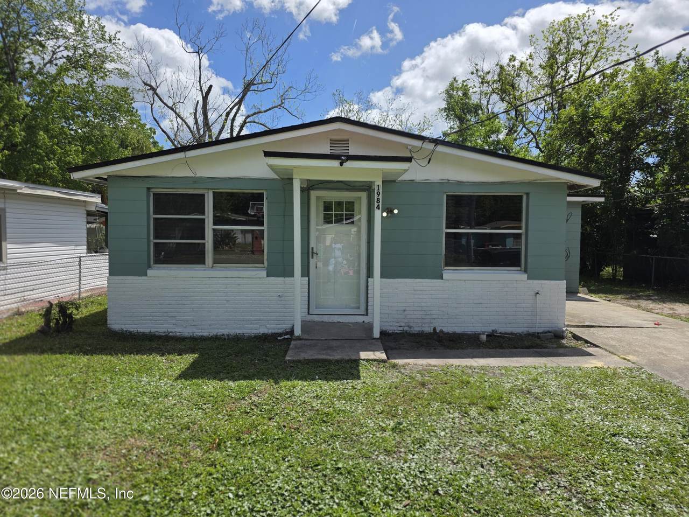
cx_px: 344
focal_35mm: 23
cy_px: 258
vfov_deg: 58.9
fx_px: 458
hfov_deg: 73.9
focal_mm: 6.3
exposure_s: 1/7626
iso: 80
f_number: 1.7
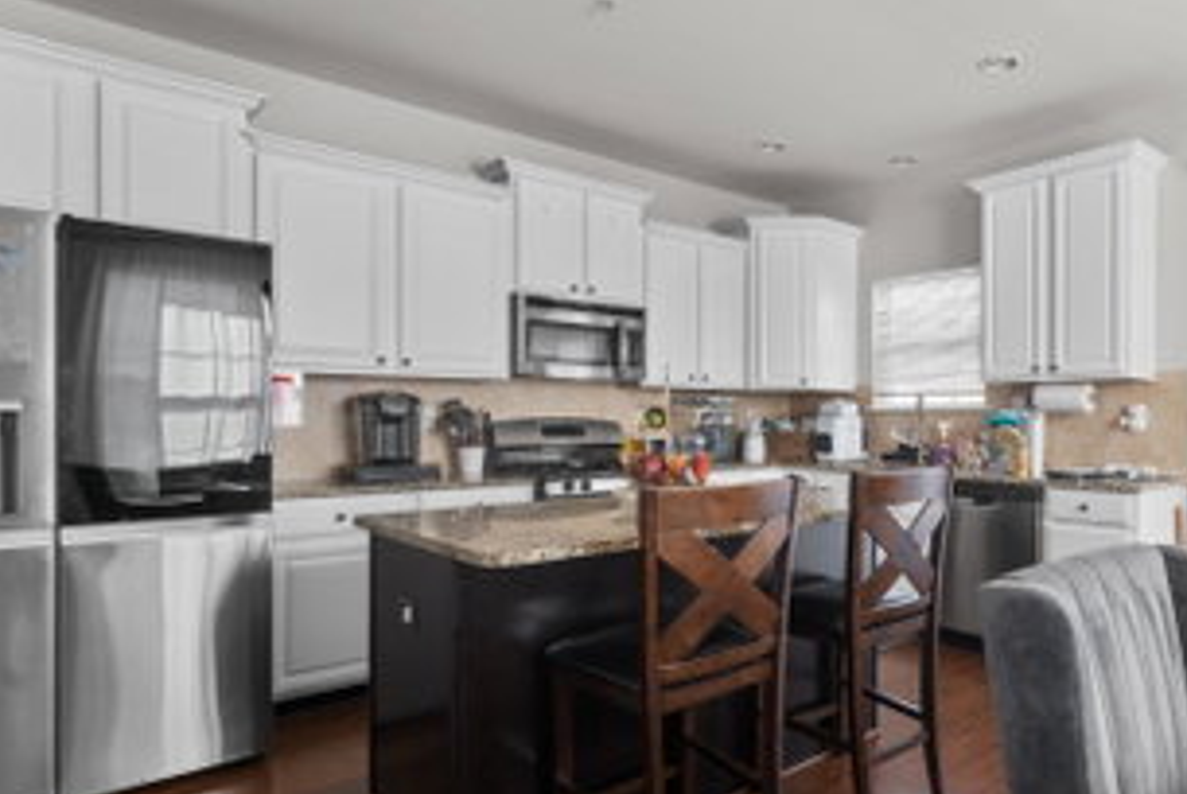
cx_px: 854
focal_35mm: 23
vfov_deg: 54.3
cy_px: 436
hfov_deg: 71.2
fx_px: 773
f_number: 8
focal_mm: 14.9
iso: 100
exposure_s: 1/8
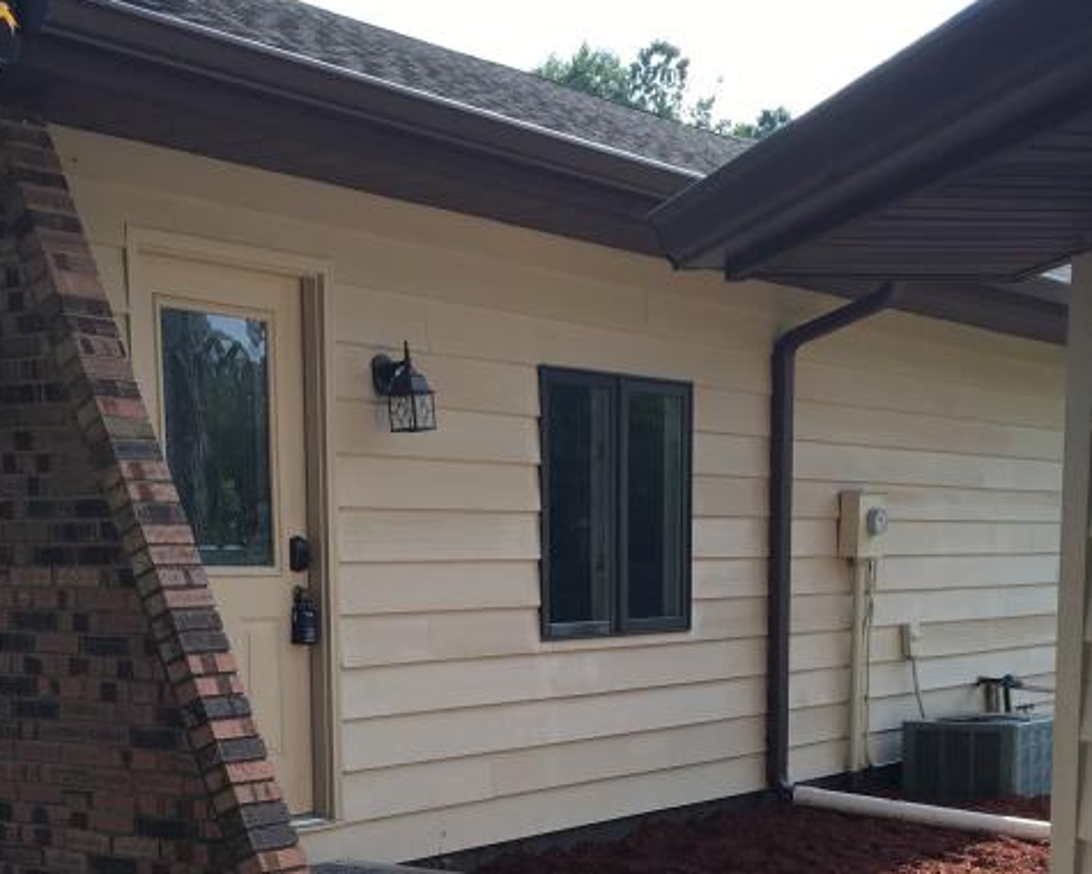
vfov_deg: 24.1
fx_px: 1971
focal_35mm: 61
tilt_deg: -8.0
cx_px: 538
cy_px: 837
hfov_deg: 31.0
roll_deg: +1.7
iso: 25
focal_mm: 4.15
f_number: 2.2
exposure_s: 1/582
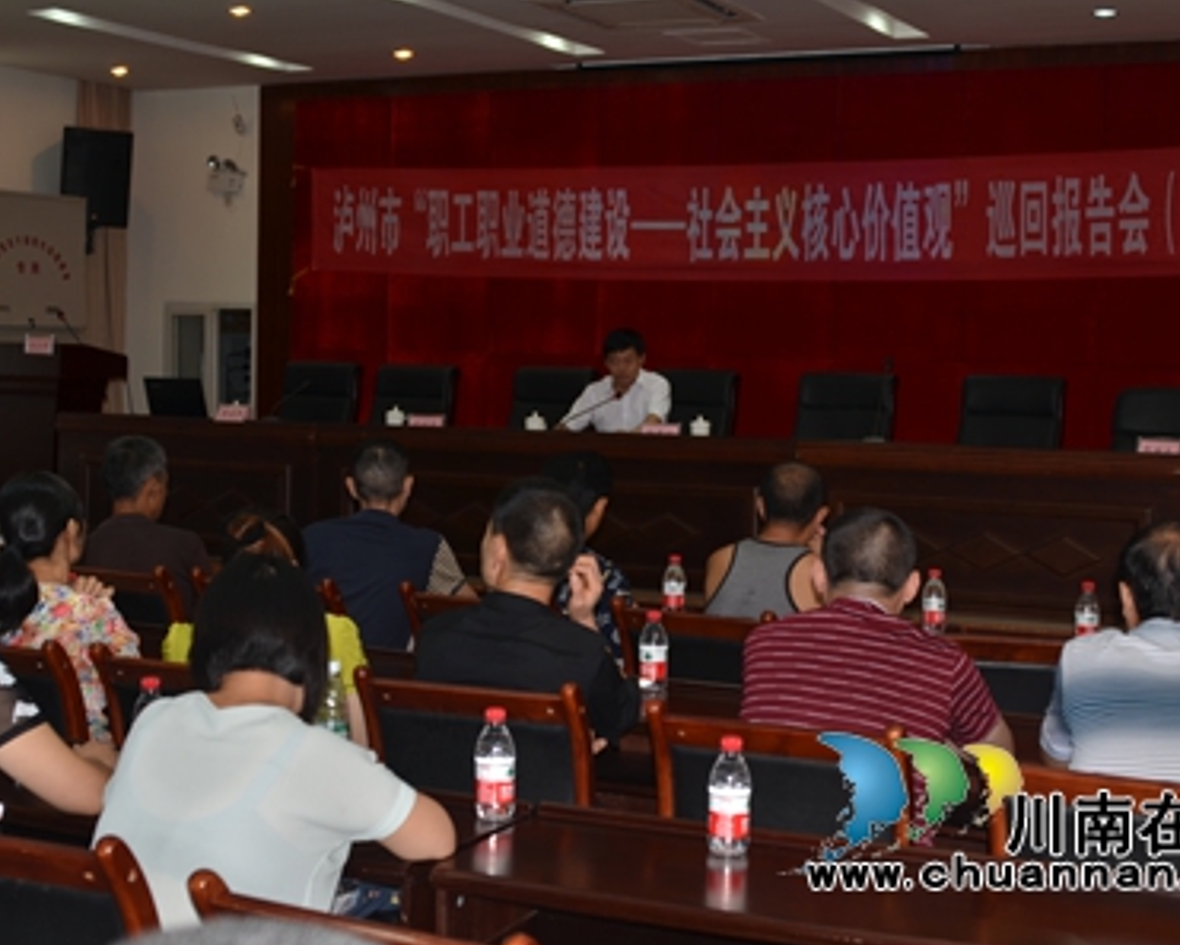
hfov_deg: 35.3
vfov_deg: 28.6
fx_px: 1851
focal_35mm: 53
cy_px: 425
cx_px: 607
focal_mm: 28
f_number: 3.5
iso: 100
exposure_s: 1/60
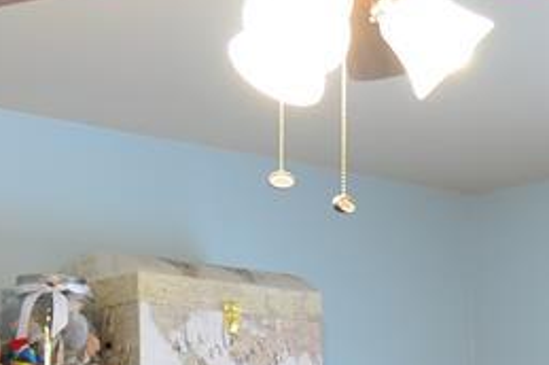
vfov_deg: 7.8
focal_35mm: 170
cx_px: 661
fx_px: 2589
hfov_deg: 11.8
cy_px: 620
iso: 400
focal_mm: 18
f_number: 3.5
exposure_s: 1/30
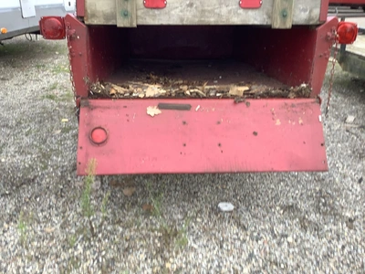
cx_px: 182
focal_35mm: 31
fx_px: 327
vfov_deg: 45.4
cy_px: 137
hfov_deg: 58.4
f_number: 2.4
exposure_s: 1/120
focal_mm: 3.3
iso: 32
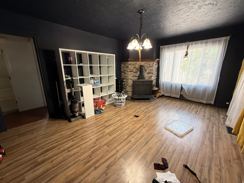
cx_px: 122
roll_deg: +0.1
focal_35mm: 14
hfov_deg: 102.1
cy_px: 92
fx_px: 99
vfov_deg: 85.7
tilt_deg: -14.8
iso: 250
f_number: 2.2
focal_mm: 2.22
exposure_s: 1/120
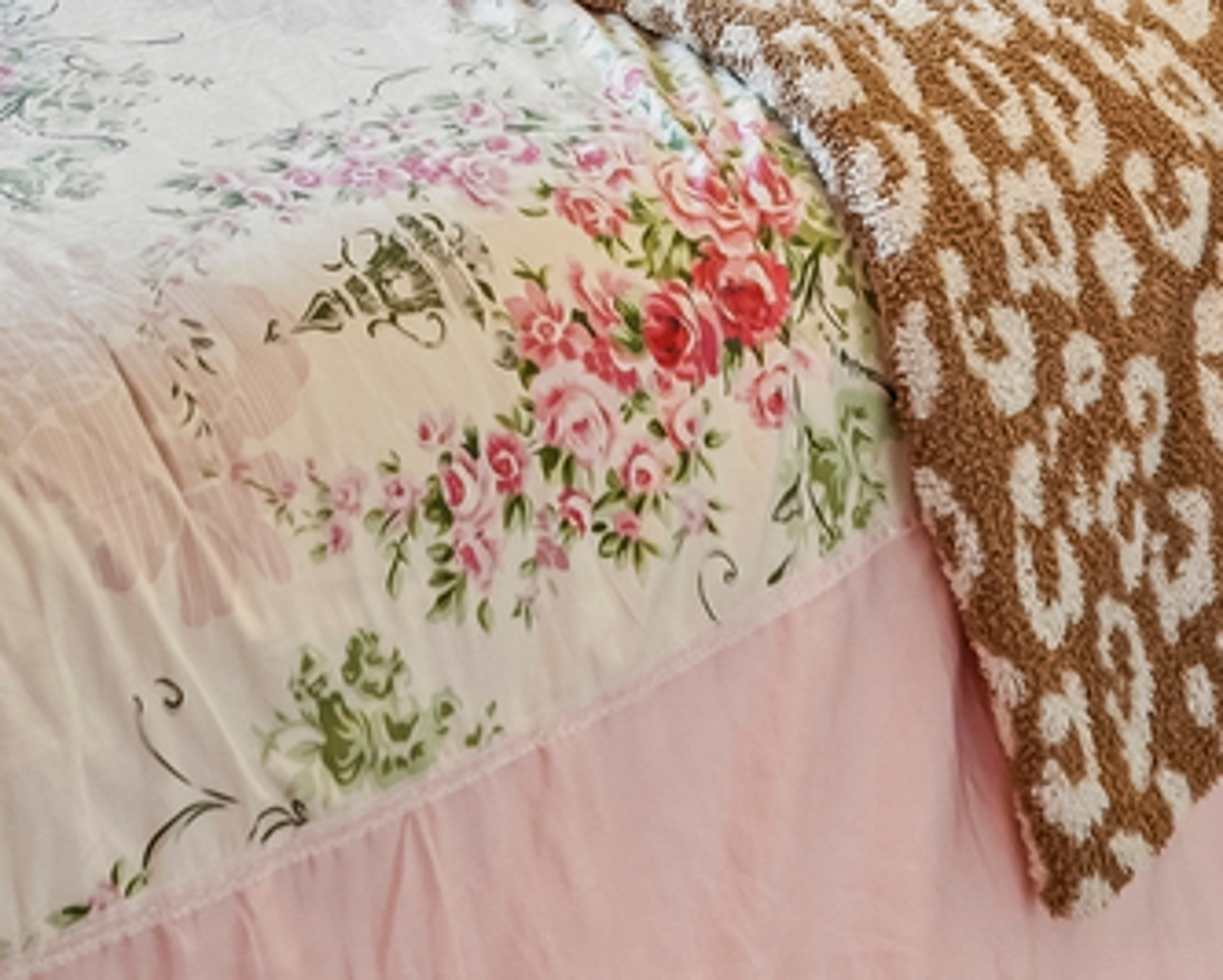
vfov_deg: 16.3
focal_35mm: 75
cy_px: -896
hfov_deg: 25.0
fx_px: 2727
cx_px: 290
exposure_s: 1/15
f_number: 8
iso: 400
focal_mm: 16.5
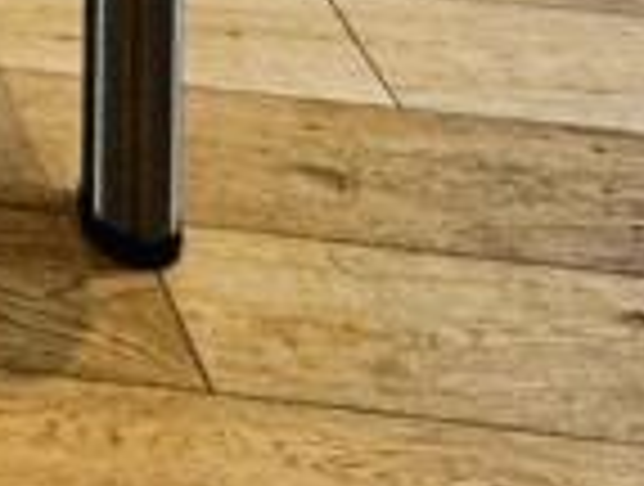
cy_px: -1217
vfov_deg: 9.3
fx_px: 1865
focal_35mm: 100
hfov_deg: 14.2
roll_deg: -0.2
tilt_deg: -2.9
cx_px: -856
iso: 100
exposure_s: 1/100
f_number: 2.2
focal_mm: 2.22
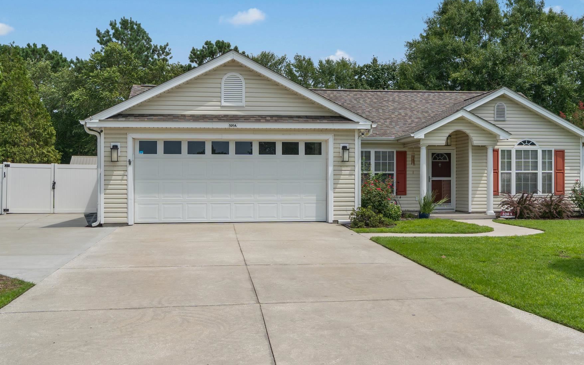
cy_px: 137
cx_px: 346
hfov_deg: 47.0
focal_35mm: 42
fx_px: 669
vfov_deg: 30.4
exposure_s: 1/1000
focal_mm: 29
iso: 200
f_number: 8
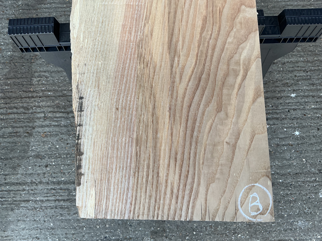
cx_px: 161
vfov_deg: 48.2
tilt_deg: -78.4
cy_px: 120
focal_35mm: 29
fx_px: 270
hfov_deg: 61.7
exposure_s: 1/120
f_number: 1.8
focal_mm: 3
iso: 20
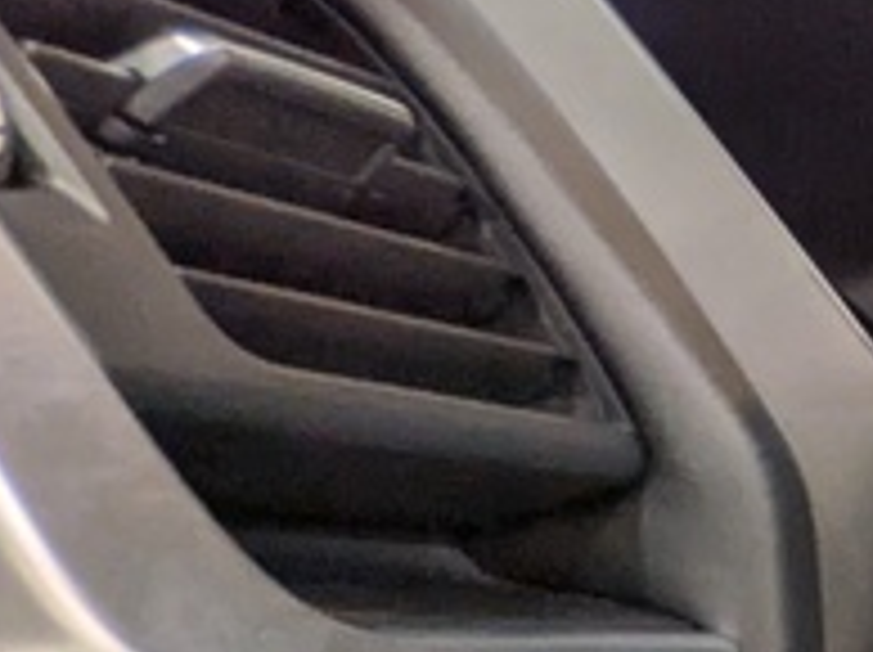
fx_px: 1864
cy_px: 800
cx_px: 2282
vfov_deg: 18.7
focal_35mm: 74
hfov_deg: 13.7
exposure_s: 1/30
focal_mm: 1.83
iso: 71
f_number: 2.2
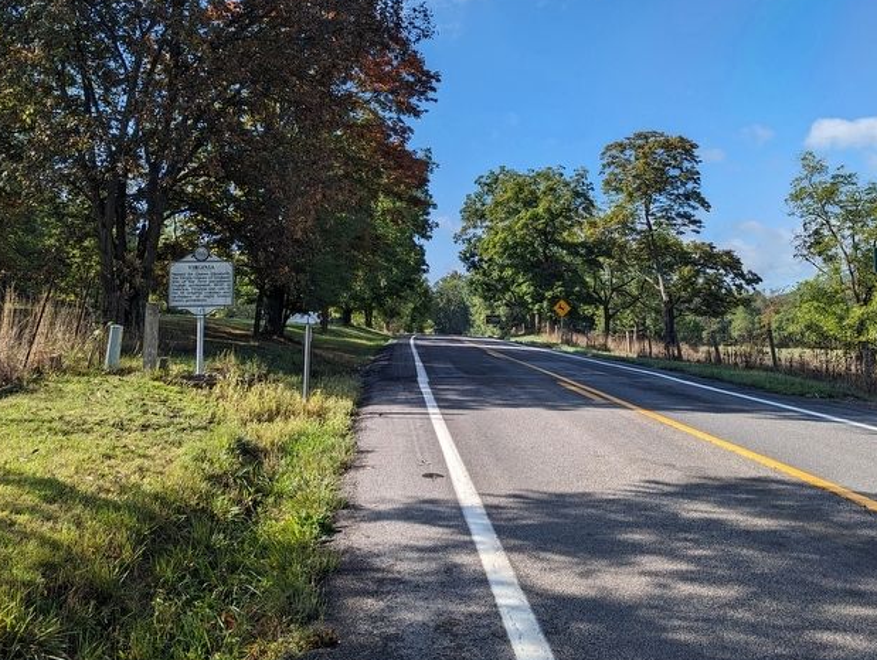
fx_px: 786
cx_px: 414
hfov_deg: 58.3
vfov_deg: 45.3
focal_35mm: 31
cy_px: 269
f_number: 1.85
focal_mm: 6.81
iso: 46
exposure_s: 1/1618
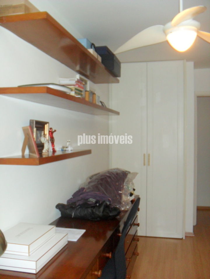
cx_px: 105
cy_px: 140
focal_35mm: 35
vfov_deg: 52.6
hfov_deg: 40.7
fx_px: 283
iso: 200
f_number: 3
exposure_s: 1/45
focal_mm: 6.3
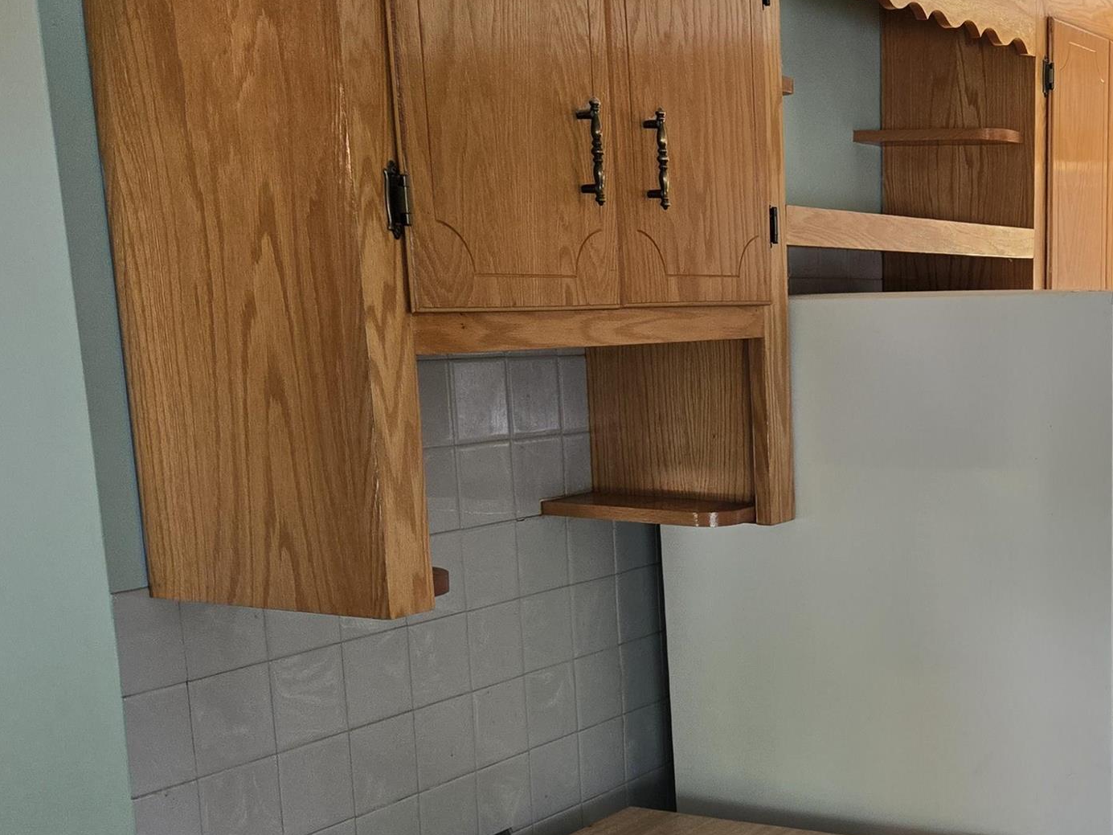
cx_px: 988
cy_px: 638
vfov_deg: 28.1
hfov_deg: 35.4
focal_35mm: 51
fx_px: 1640
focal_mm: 5.4
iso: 320
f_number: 1.8
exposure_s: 1/120
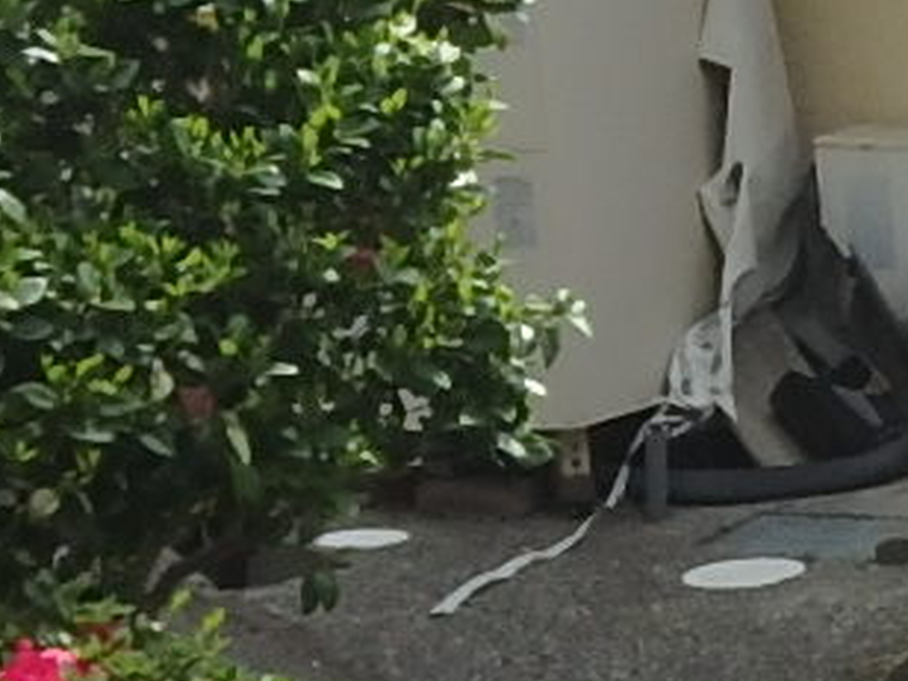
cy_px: -643
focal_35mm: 412
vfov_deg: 3.6
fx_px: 10807
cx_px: 2718
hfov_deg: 4.6
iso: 125
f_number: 5.1
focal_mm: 11.7
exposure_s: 1/400
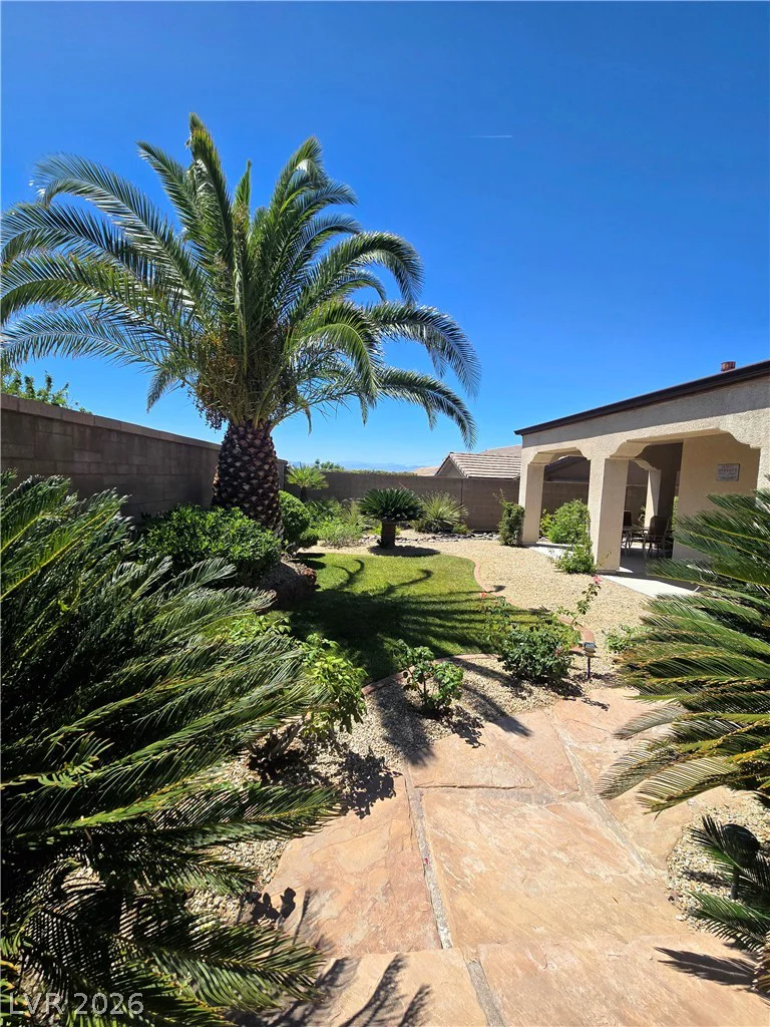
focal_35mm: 13
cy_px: 514
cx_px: 385
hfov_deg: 89.9
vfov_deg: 106.2
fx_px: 386
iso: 50
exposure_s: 1/2500
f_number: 2.2
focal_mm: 2.2
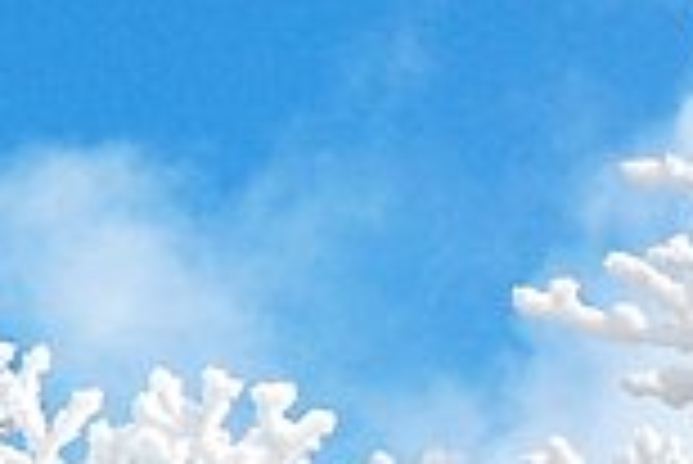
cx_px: -1269
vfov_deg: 3.6
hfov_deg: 5.2
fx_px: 7283
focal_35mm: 378
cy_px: 664
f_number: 10
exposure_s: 1/320
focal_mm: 38
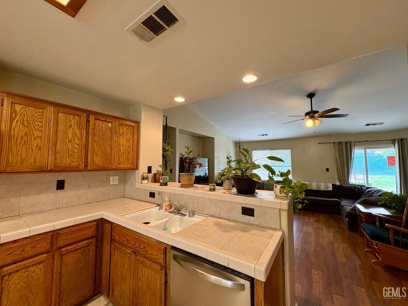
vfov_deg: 85.7
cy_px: 153
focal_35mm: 14
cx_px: 204
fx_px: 165
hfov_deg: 102.1
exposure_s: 1/60
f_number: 2.2
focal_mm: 2.22
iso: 250
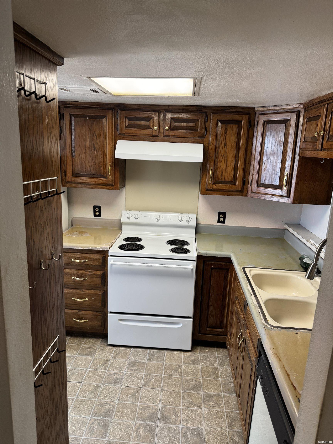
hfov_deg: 56.8
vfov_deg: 71.6
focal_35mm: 24
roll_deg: -2.3
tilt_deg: -12.0
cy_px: 222
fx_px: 308
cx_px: 166
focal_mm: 6.76
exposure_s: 1/120
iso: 200
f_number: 1.78
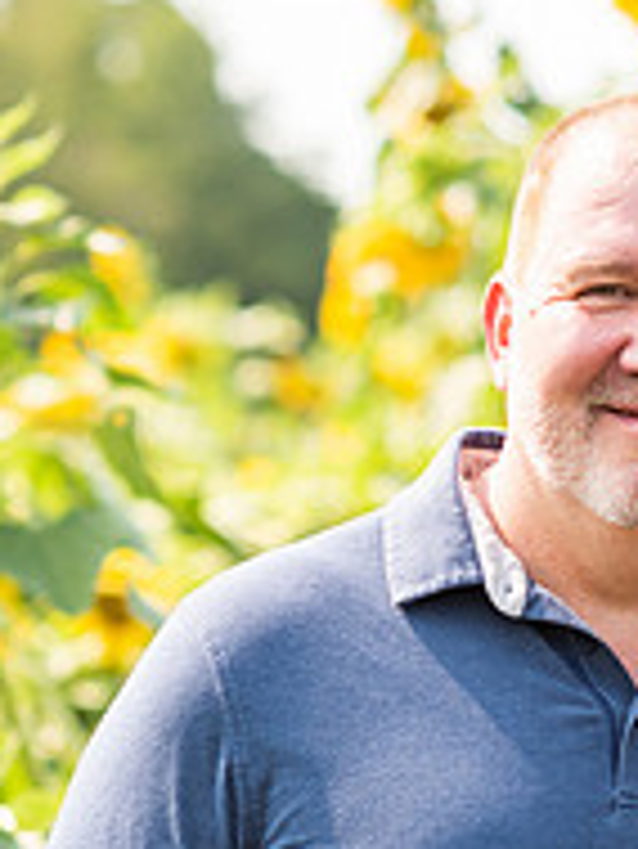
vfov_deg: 7.9
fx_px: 6161
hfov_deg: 5.9
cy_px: 685
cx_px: 818
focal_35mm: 251
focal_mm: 85
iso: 125
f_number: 2.8
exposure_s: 1/800
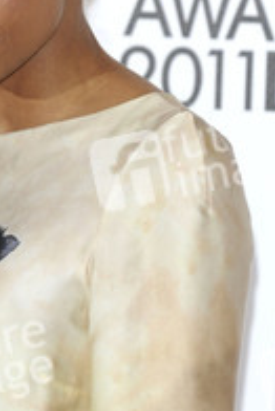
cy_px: 57
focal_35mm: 397
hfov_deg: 3.5
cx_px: 7
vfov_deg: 5.2
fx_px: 4541
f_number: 5
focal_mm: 130
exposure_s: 1/160
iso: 400
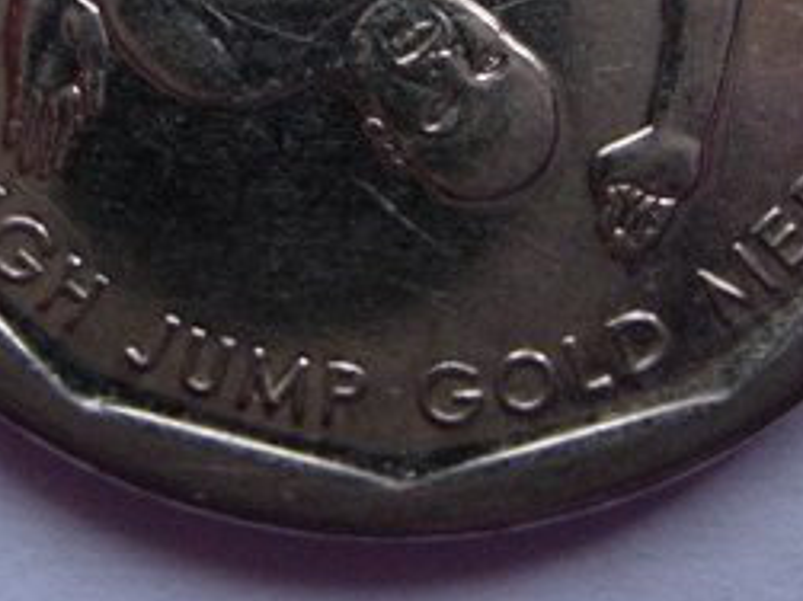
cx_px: 368
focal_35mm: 98
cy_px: -128
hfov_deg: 20.0
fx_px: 2272
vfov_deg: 14.6
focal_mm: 7.8
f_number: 2.8
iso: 200
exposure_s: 1/26.1
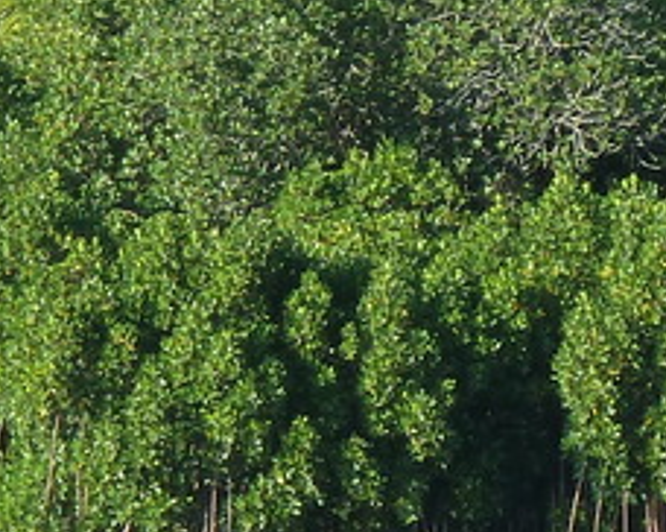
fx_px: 15992
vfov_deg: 1.9
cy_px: -164
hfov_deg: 2.4
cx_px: 289
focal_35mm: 812
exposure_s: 1/160
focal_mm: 25.9
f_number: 4.5
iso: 125
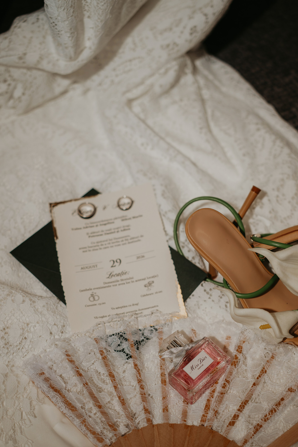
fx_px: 559
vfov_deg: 43.5
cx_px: 178
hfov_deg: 29.8
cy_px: 260
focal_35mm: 45
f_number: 1.8
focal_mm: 35
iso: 160
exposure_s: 1/640
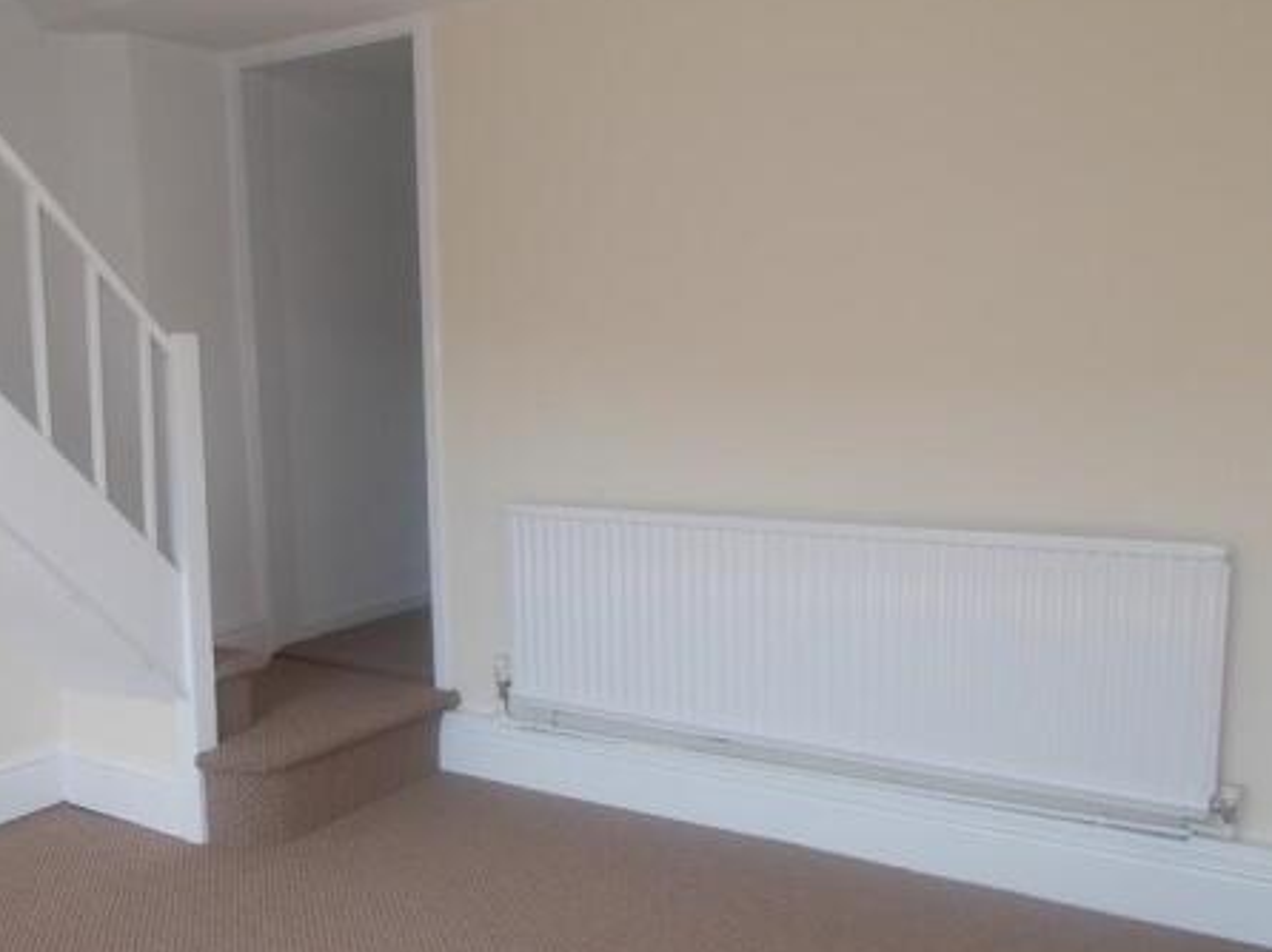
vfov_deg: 41.6
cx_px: 455
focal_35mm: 34
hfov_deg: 53.2
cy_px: 557
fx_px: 1249
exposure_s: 1/80
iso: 80
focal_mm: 4.6
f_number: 3.2
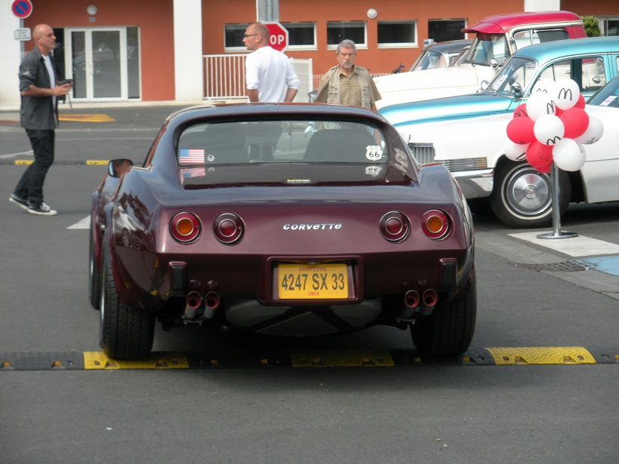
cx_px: 310
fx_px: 2092
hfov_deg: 16.8
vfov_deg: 12.7
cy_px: 232
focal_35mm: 117
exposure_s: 1/245
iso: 64
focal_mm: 21.2
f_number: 5.3
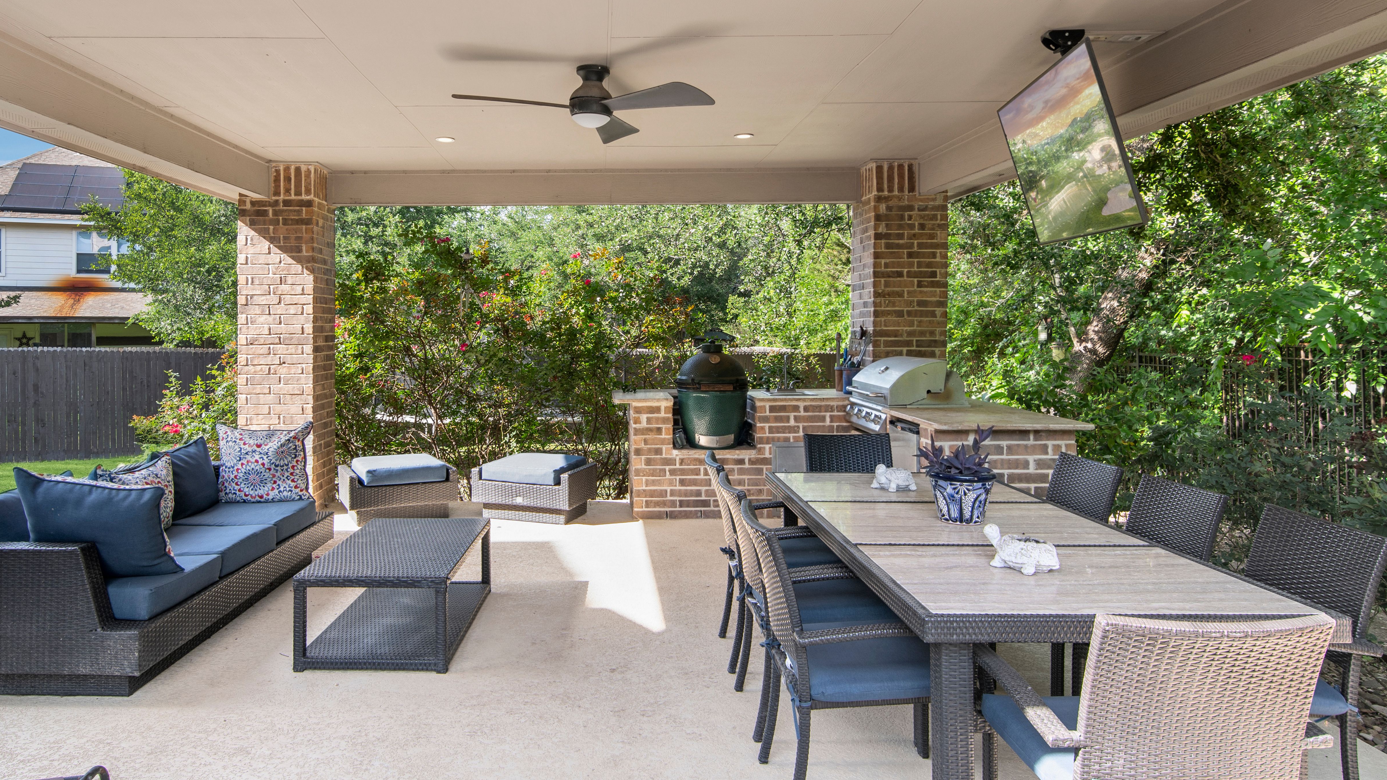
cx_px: 597
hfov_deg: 78.3
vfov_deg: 49.3
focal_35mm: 23
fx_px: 846
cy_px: 330
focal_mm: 13
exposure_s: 1/100
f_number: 8
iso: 100
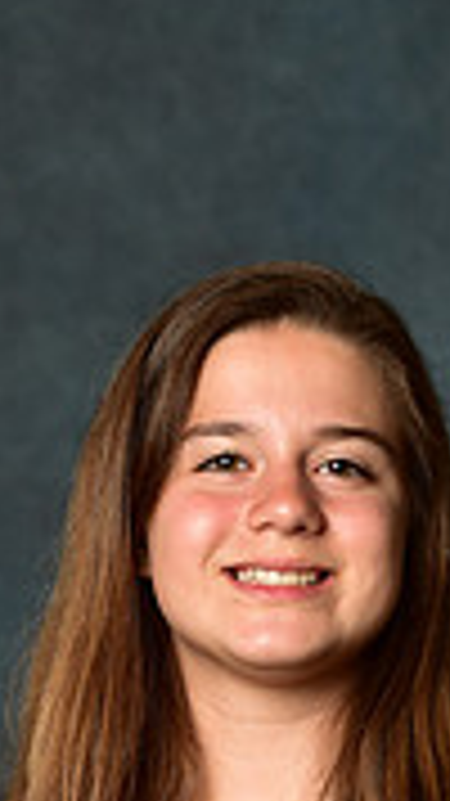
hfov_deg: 3.4
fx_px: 7623
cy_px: 1062
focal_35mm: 359
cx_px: 277
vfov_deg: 6.0
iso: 250
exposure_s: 1/250
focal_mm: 105
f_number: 4.5
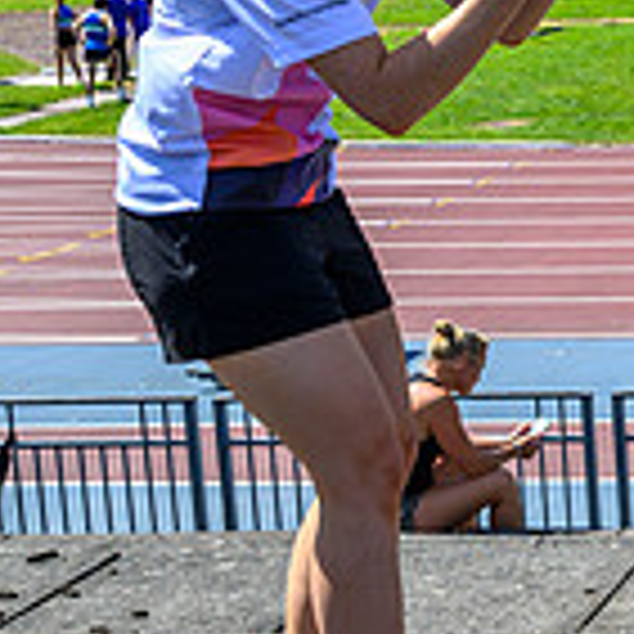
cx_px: 1120
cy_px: 130
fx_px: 2031
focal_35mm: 98
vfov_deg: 17.6
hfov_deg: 15.4
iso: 200
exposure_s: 1/1000
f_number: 5
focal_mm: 24
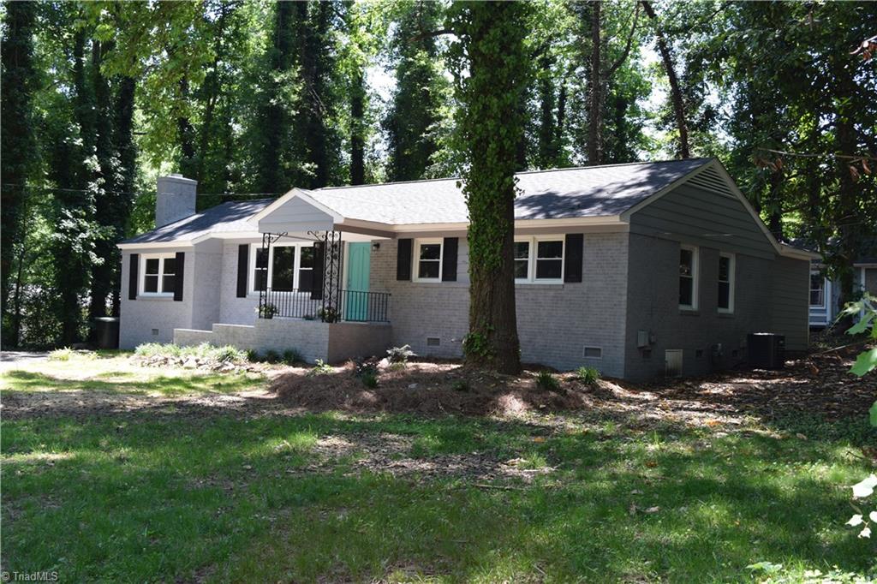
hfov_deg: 49.6
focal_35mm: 39
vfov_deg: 34.2
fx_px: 950
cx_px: 438
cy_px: 292
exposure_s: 1/200
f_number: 7.1
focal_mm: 26
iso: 400
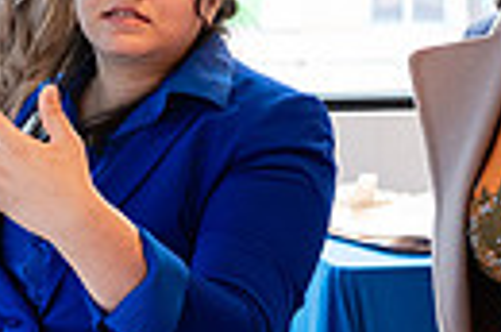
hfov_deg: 17.4
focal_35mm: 116
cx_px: 33
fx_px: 1610
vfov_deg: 11.7
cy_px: 69
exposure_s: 1/320
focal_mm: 24
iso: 1600
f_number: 3.2
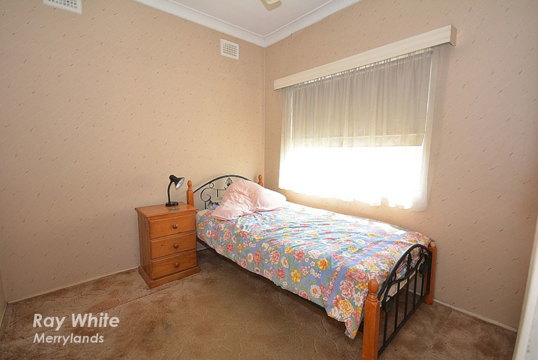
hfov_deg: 100.3
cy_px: 180
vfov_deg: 77.5
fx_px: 224
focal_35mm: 15
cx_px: 269
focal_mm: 10
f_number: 4
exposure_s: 1/60
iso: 220
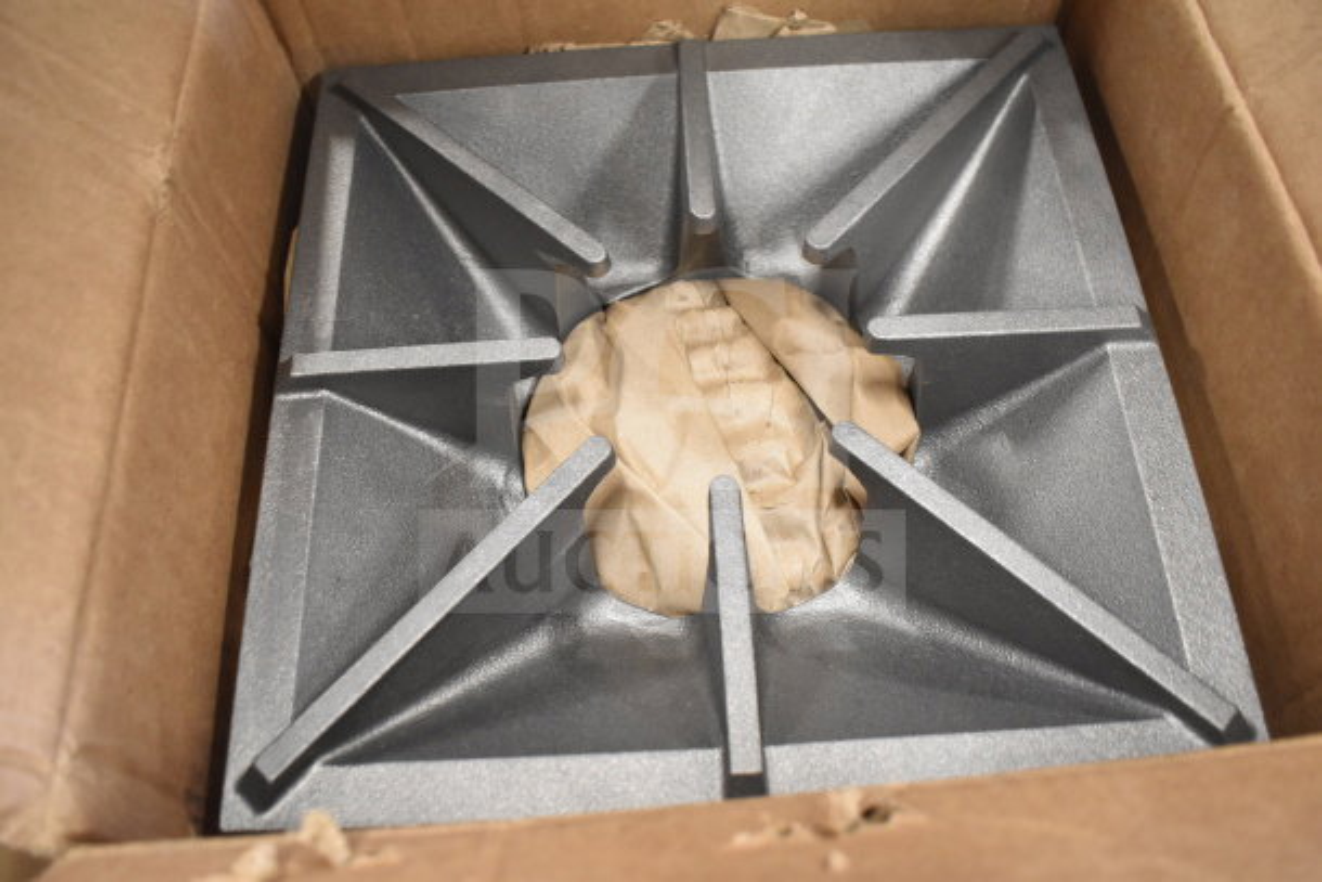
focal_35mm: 30
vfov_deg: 43.6
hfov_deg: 61.9
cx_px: 661
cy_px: 441
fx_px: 1102
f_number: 3.8
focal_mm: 20
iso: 2500
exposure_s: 1/30
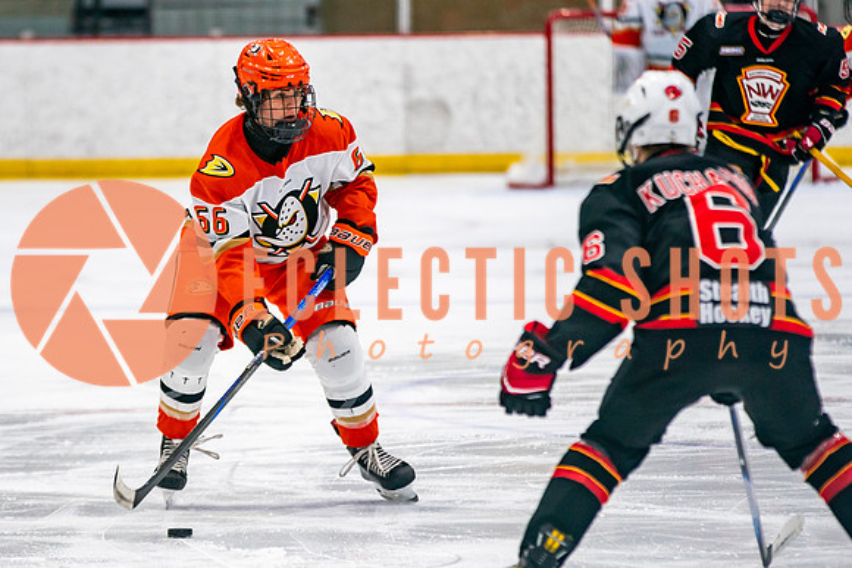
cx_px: 256
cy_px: 337
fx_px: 8069
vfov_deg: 4.0
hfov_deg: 6.0
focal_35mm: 341
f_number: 2.8
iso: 800
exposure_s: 1/640
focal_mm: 200
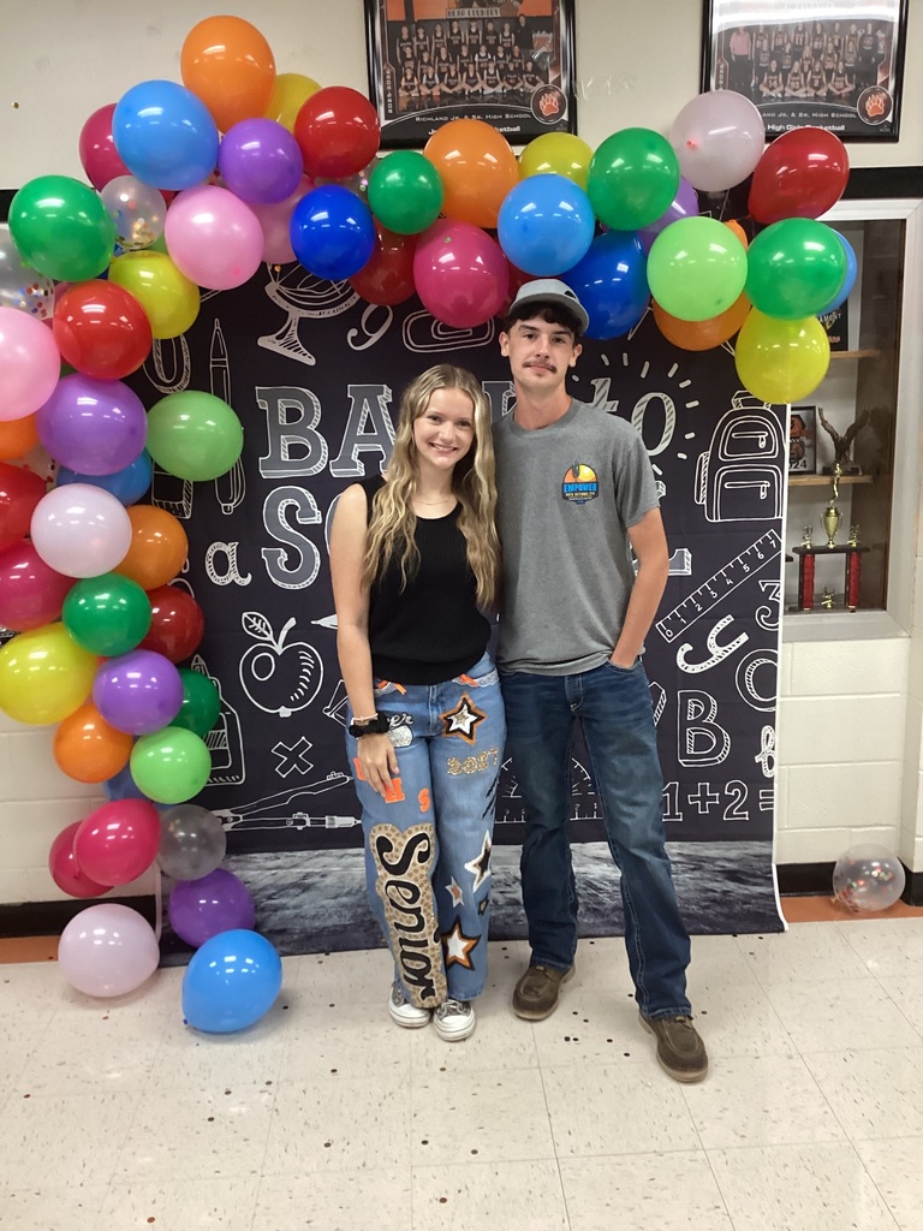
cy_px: 616
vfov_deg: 58.4
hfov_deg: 45.4
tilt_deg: -12.5
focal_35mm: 31
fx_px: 1102
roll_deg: +1.7
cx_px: 462
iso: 320
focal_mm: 3.3
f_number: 2.4
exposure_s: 1/60
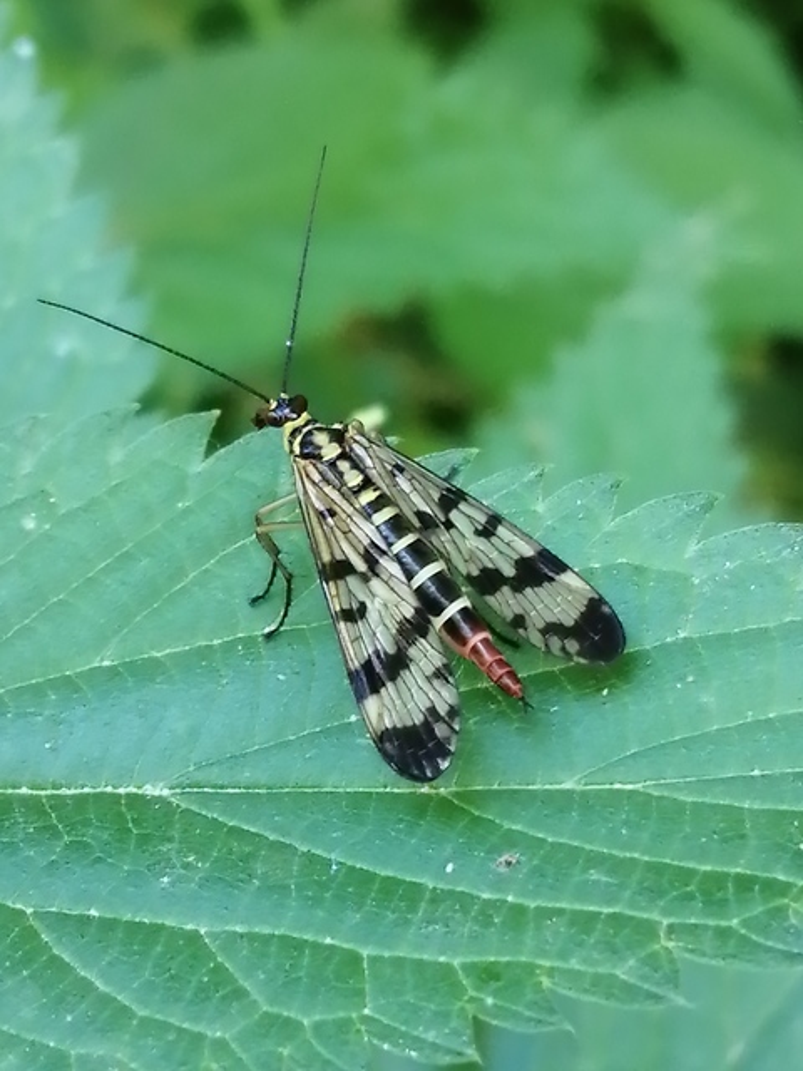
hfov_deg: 14.4
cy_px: 536
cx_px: 402
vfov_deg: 19.1
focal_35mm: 103
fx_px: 3186
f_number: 1.8
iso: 100
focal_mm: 3.46
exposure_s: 1/30
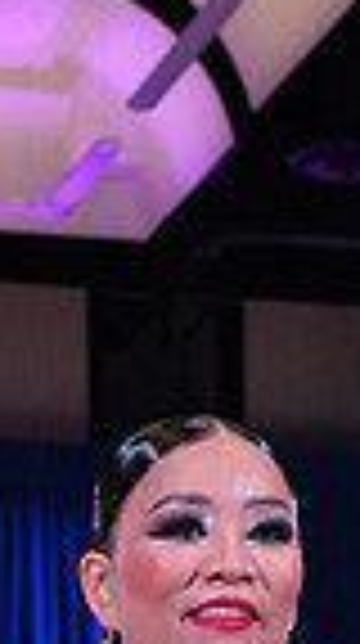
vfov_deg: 9.8
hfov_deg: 5.9
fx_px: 3476
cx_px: 425
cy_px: 1293
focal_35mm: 204
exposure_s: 1/250
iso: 2500
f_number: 5.6
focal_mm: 48
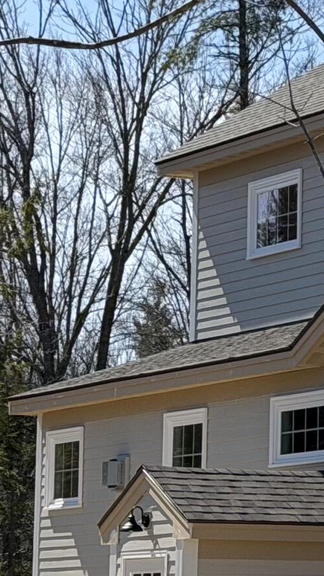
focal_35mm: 178
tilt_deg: +6.1
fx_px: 2717
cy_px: 227
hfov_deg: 6.4
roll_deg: +0.4
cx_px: 847
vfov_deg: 12.1
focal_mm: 6.76
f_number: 1.78
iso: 64
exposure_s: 1/5587
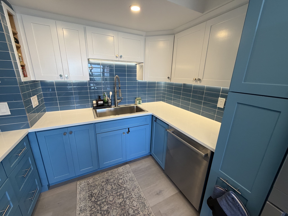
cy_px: 108
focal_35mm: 14
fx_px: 116
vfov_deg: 85.7
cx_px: 144
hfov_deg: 102.1
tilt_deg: -16.6
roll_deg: -0.8
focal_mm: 2.22
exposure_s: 1/120
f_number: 2.2
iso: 160
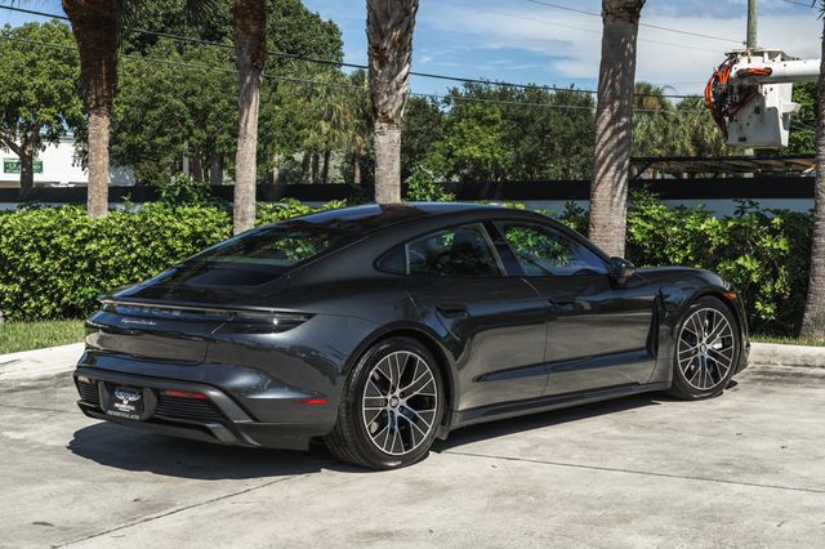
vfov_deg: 23.1
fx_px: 1344
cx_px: 446
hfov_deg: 34.1
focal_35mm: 59
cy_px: 275
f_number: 8
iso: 100
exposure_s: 1/100
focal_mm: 48
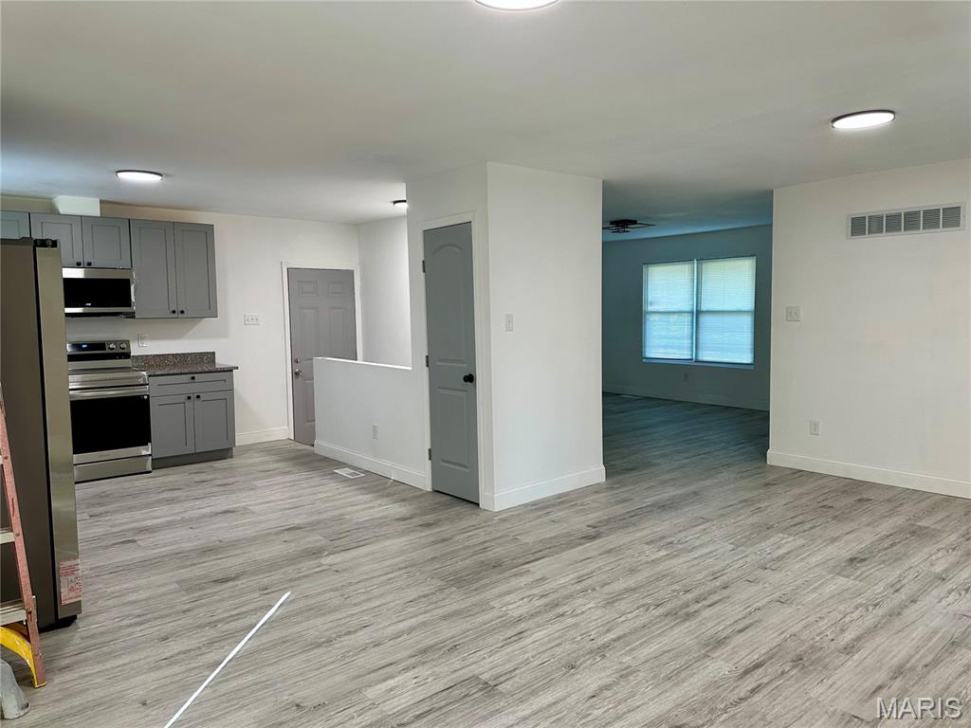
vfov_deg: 56.8
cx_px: 486
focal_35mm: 24
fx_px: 673
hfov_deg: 71.6
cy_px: 364
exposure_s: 1/120
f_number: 1.78
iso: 160
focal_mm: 6.86
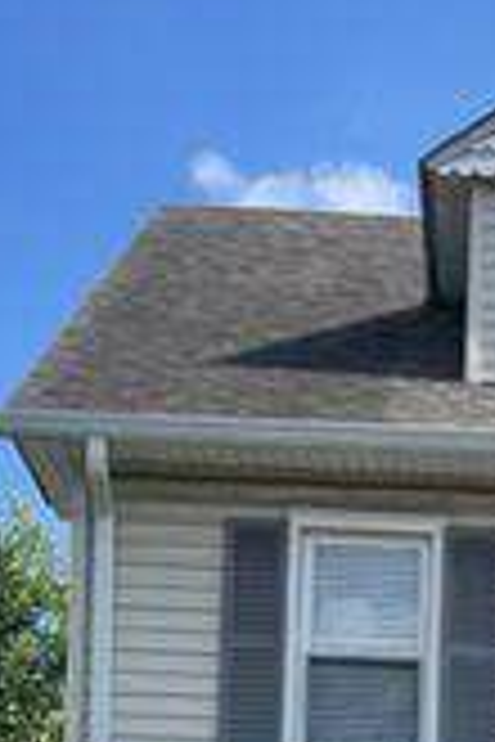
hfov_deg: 13.2
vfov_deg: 18.1
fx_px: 2083
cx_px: 598
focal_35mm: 101
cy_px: 1097
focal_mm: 5.1
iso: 32
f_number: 1.6
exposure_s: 1/2387
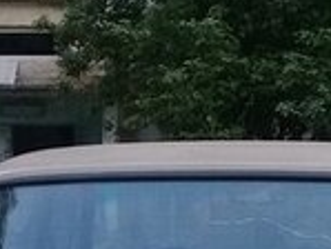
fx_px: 1311
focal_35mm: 137
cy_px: 537
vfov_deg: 9.9
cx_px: 231
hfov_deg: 14.4
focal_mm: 3.3
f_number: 2.2
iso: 50
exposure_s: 1/185
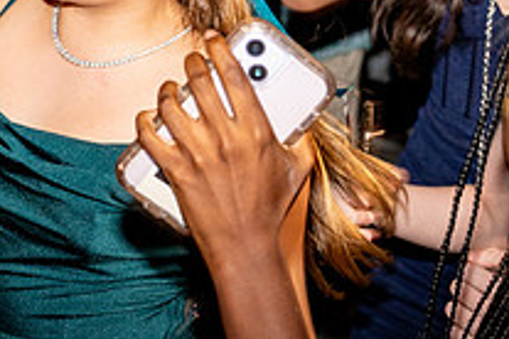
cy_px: -129
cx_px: 57
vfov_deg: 10.4
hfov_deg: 15.7
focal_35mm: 129
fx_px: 1824
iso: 1250
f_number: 4
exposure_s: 1/100
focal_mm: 46
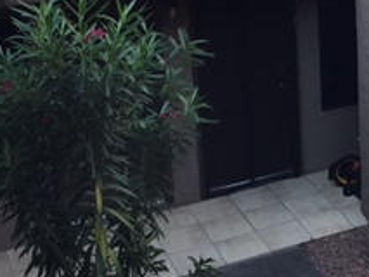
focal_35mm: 93
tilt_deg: -13.7
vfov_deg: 15.4
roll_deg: +0.3
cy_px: -48
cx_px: 393
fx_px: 992
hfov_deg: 20.2
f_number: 2.4
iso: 40
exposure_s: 1/120
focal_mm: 3.3
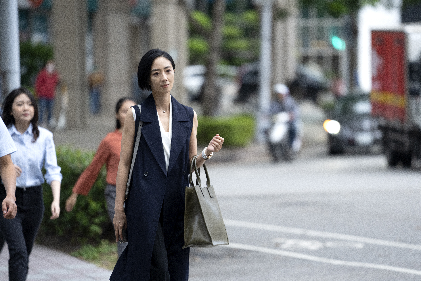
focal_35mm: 200
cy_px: 140
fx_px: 2339
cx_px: 210
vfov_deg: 6.9
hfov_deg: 10.3
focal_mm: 200
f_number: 2.8
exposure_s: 1/500
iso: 1600
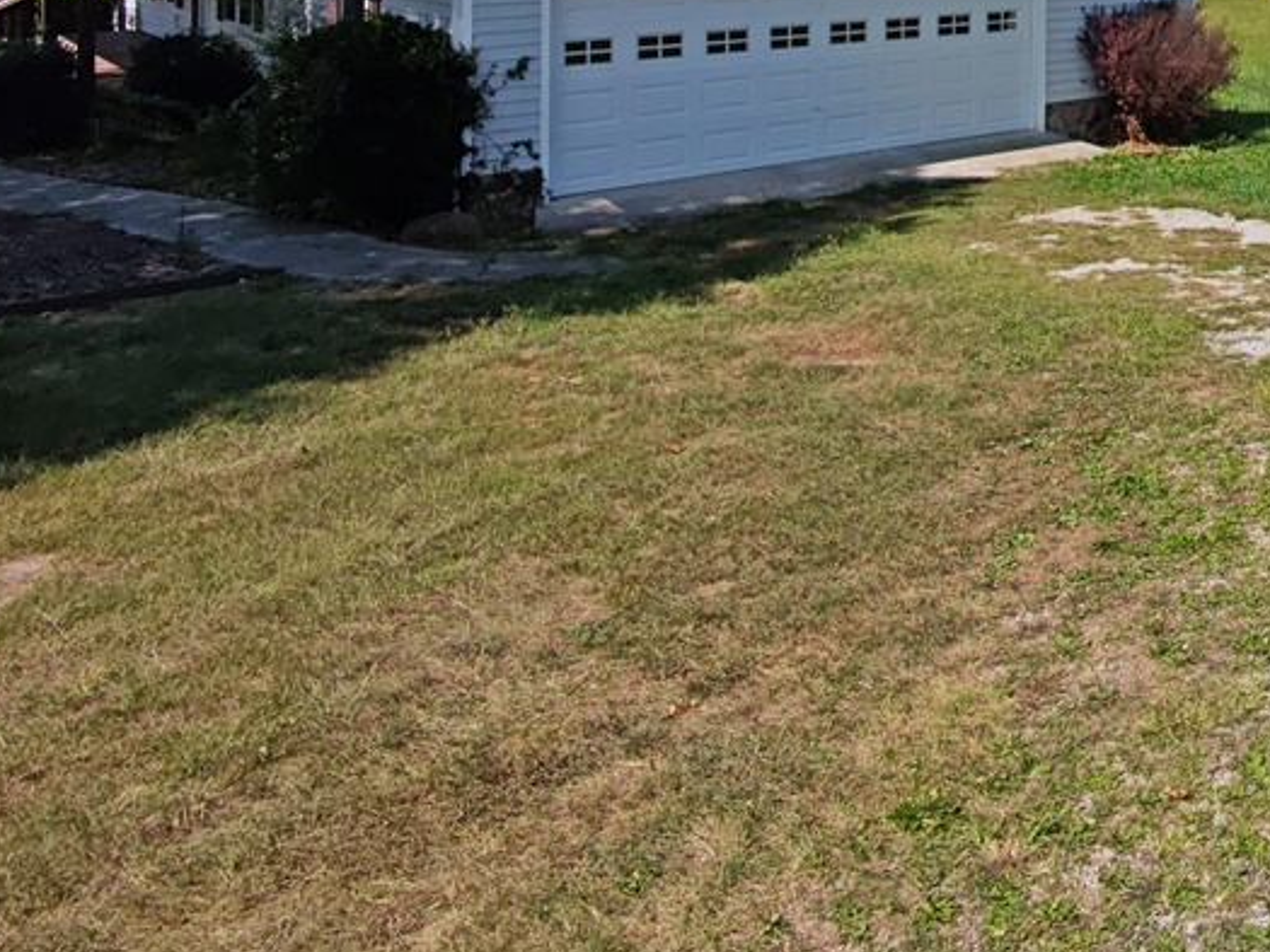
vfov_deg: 32.2
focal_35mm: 39
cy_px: -114
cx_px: 1323
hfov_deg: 40.6
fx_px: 1431
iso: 103
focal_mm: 16
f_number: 2.55
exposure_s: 1/2945
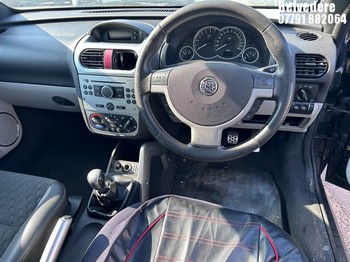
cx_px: 175
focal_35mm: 26
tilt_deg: -27.2
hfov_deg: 67.3
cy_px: 131
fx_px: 263
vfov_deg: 53.0
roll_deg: +3.6
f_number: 1.5
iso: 40
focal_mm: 5.7
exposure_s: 1/152
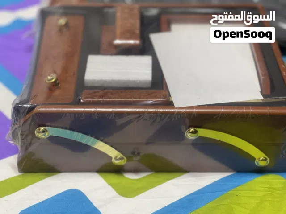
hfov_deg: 30.3
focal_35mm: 64
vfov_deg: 22.9
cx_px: 143
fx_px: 529
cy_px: 107
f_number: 2.2
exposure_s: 1/121
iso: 250
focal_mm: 7.5
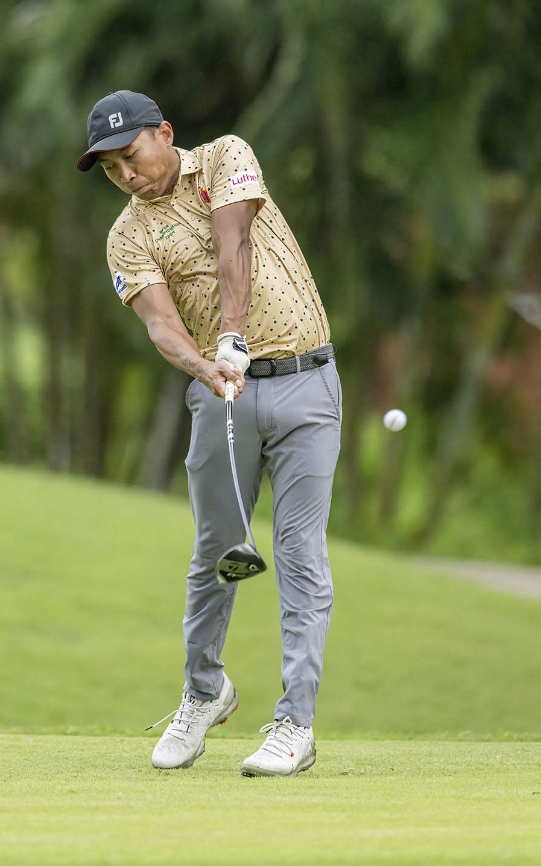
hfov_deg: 3.2
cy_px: 433
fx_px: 9648
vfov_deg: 5.1
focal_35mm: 409
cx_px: 276
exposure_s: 1/6400
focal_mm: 400
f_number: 3.2
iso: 7200
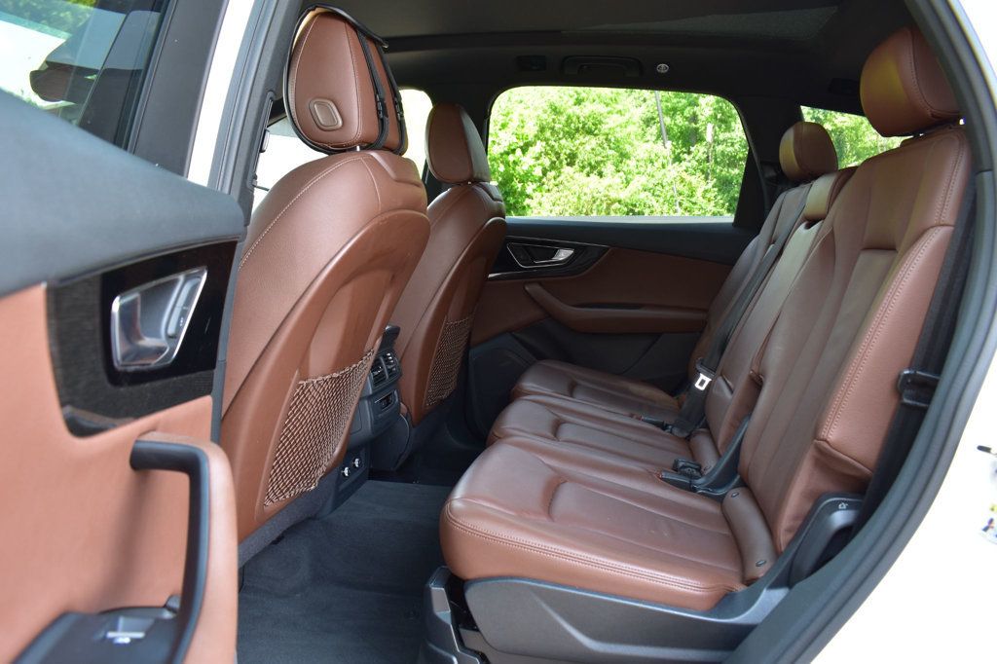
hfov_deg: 67.4
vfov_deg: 47.9
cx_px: 498
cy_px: 332
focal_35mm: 27
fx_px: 747
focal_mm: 18
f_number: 7.1
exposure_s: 1/30
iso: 400
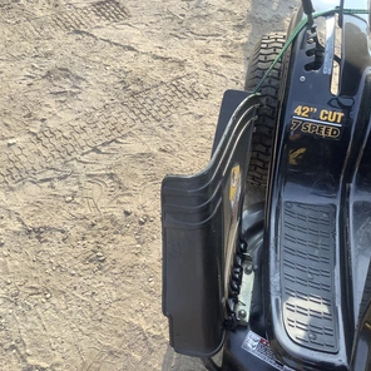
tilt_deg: -50.5
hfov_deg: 44.5
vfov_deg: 44.9
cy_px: 187
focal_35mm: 37
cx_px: 233
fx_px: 449
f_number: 2.4
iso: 25
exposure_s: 1/222
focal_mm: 3.3
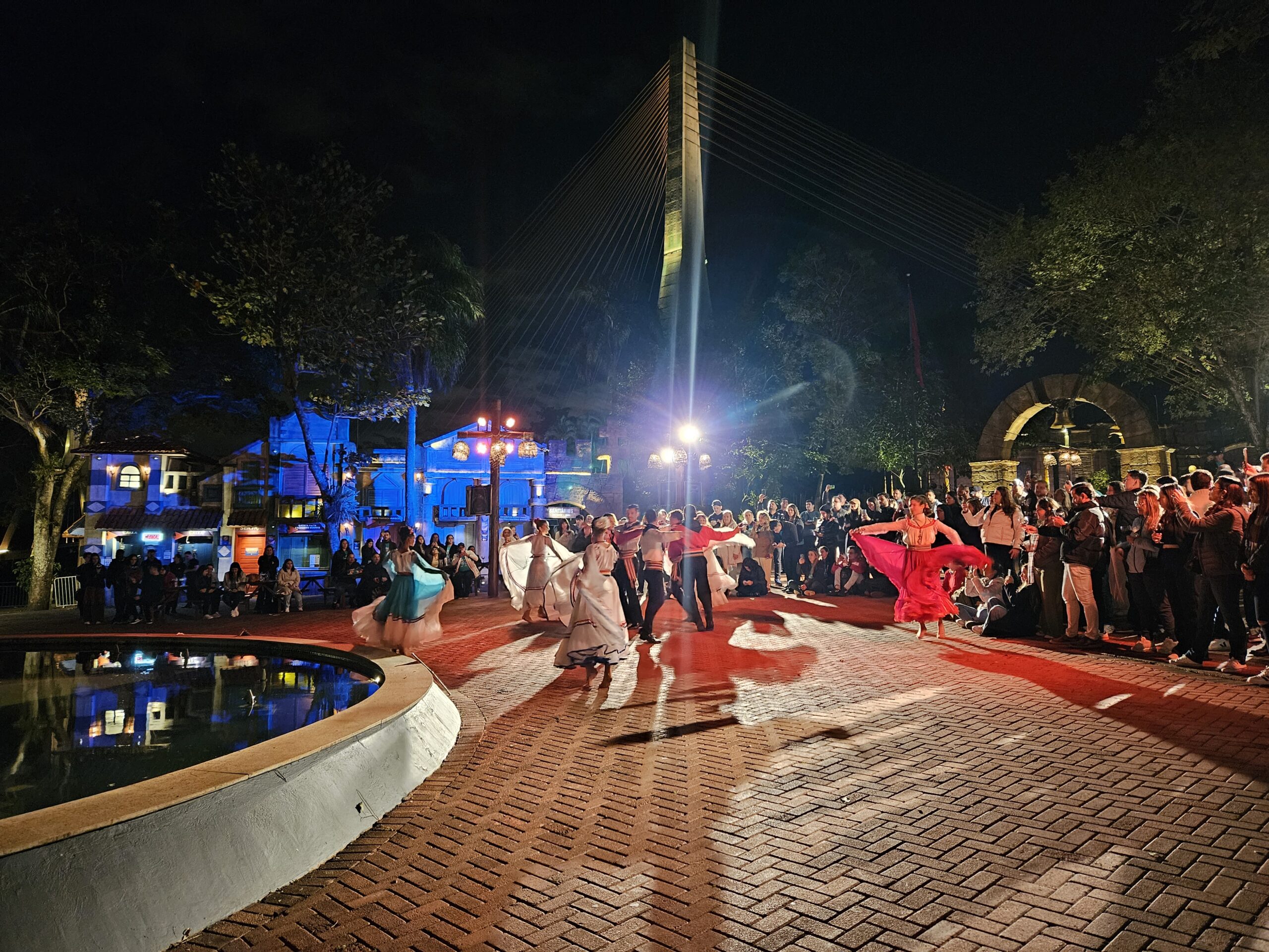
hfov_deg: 73.9
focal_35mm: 23
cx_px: 634
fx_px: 843
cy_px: 476
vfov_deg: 58.9
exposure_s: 1/31.8
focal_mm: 5.4
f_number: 1.8
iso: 640
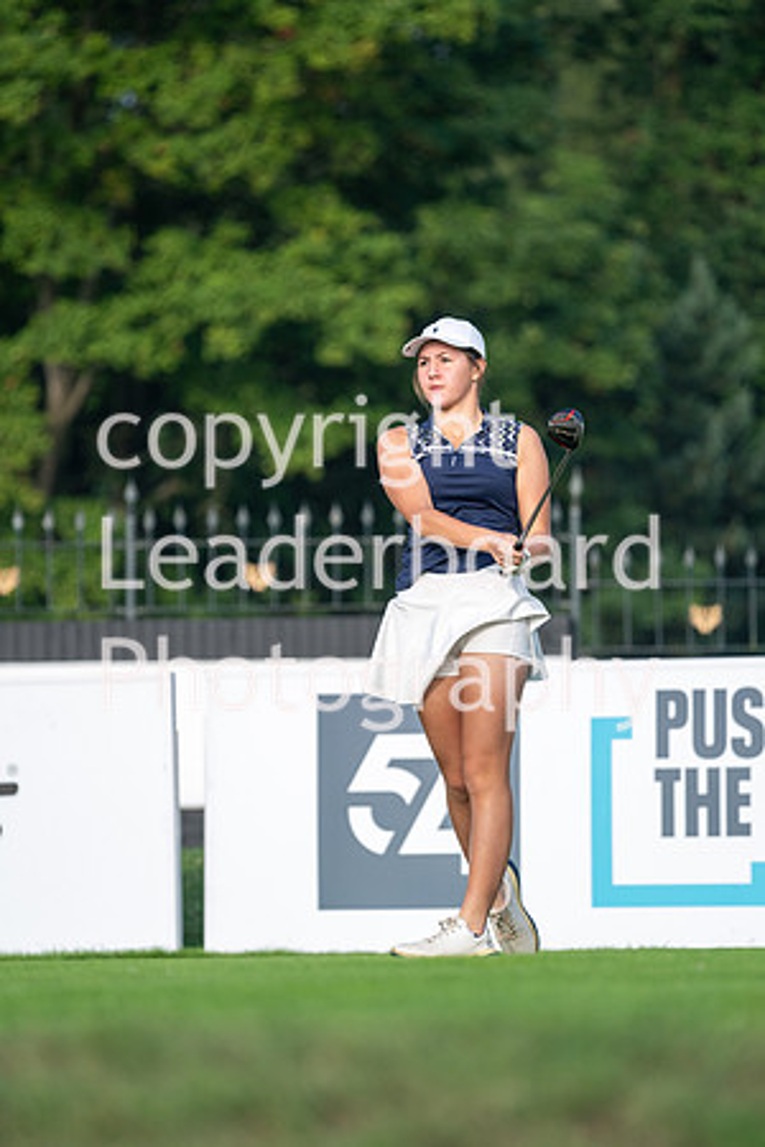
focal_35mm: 300
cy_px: 574
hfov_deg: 4.6
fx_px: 9562
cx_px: 382
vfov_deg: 6.9
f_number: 5
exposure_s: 1/2000
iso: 400
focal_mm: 300
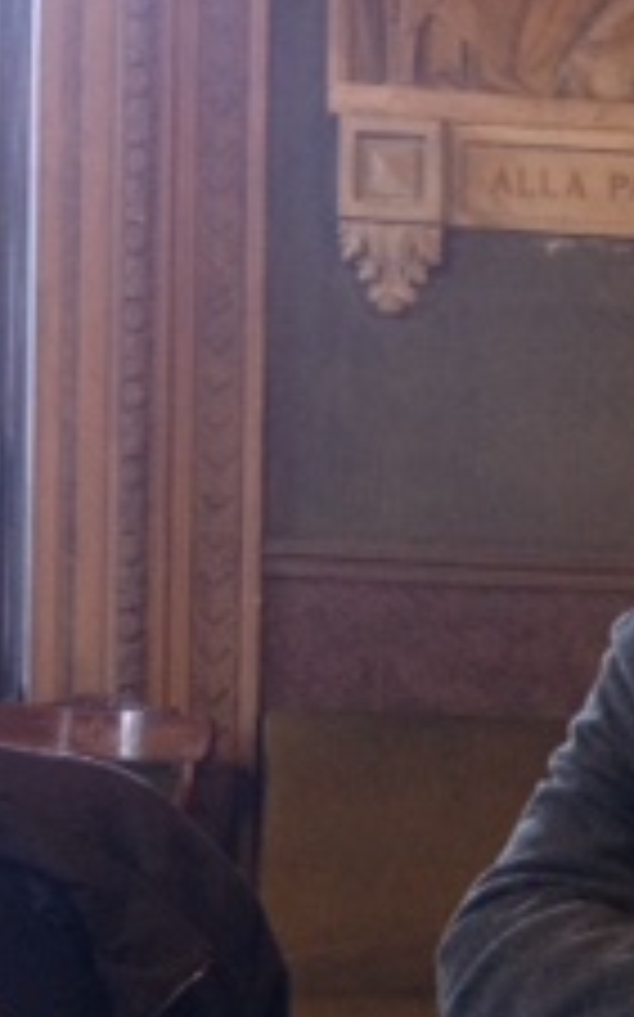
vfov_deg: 19.6
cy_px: 837
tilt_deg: -5.9
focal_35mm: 105
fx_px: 2906
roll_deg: -2.0
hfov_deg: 11.8
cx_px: 989
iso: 160
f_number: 2.4
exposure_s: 1/20
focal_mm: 4.28
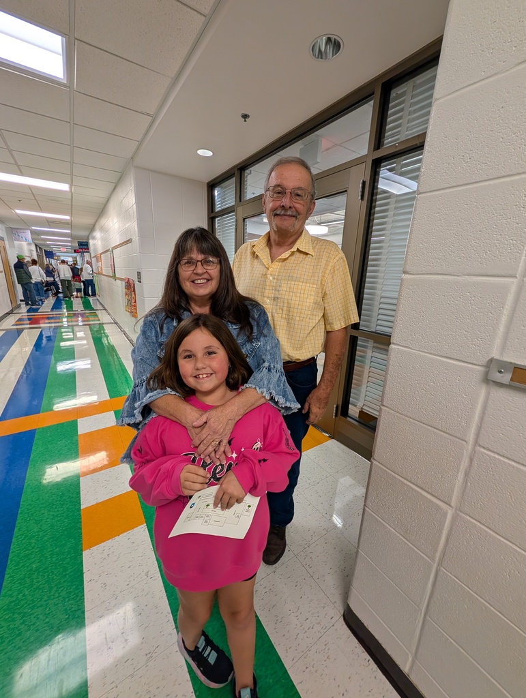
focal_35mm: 12
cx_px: 263
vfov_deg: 110.5
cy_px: 349
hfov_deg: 94.6
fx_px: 243
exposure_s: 1/75.2
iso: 51
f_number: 1.7
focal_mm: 2.02
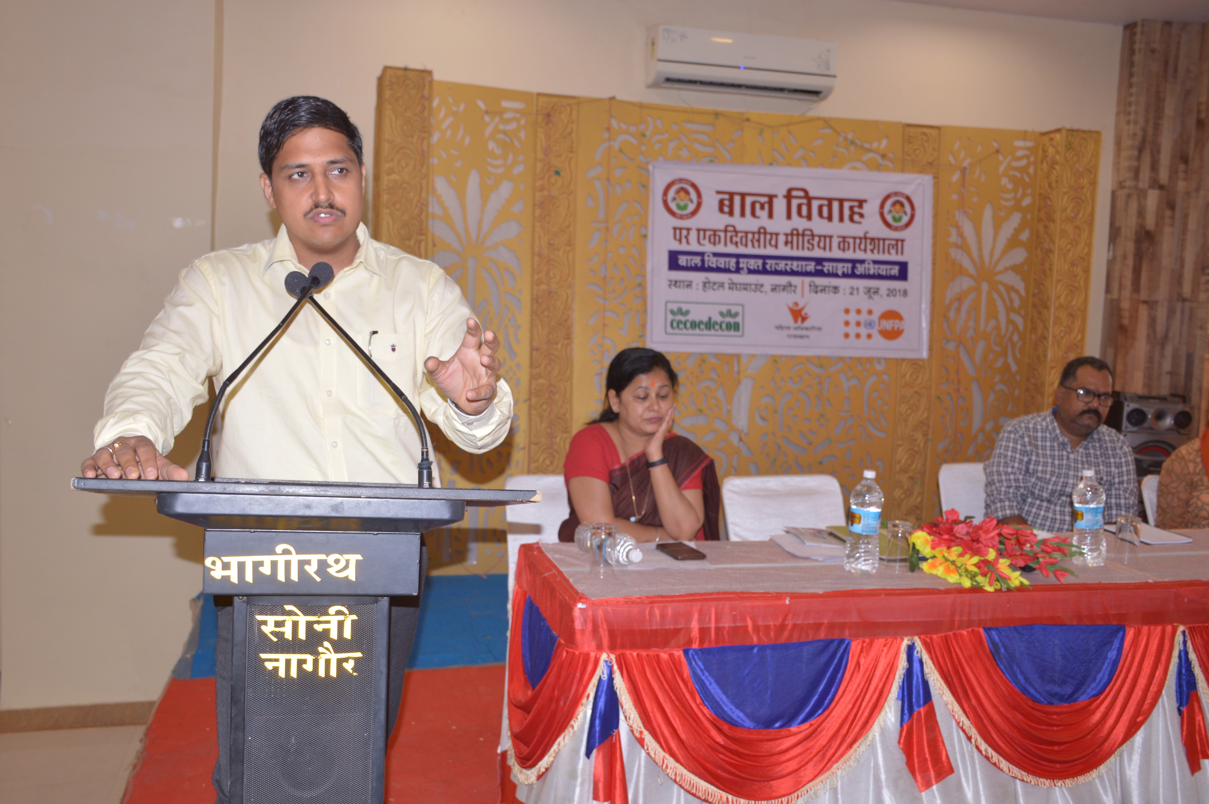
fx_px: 1107
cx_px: 604
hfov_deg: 57.3
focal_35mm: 33
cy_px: 402
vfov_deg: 39.9
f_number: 4
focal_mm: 22
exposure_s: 1/60
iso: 400
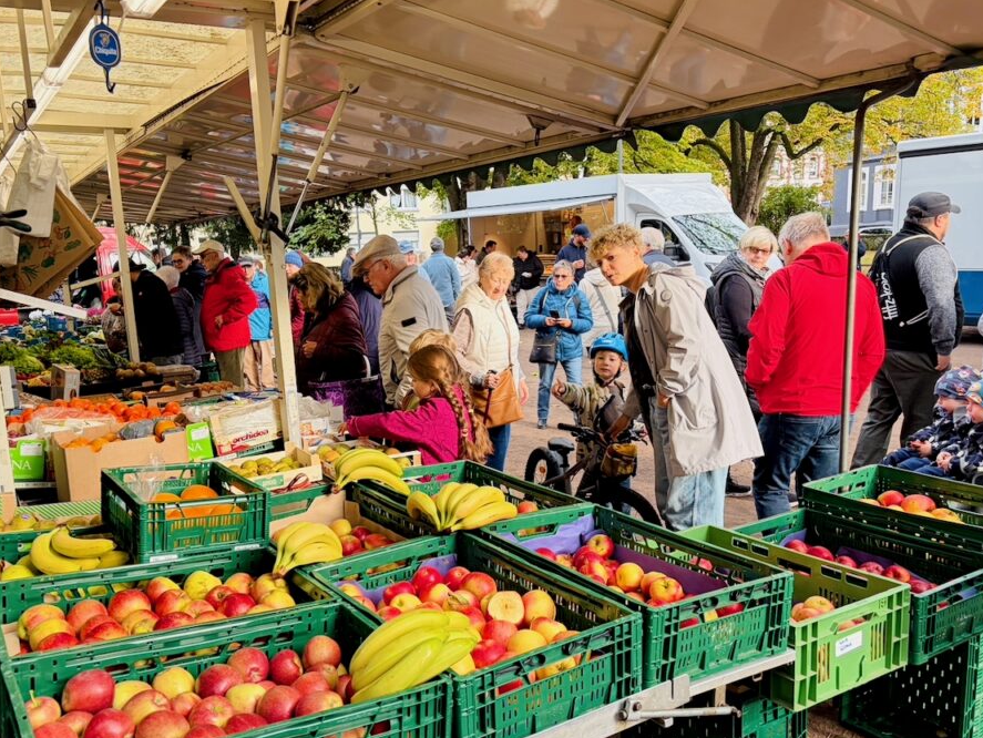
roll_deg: +2.6
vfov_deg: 46.8
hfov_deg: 59.8
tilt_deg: -9.2
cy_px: 406
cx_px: 440
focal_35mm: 30
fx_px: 852
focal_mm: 5.96
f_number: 1.6
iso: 64
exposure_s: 1/151
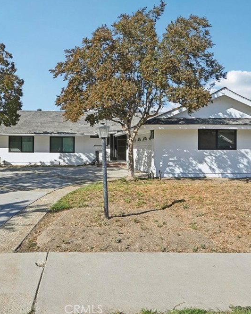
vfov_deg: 66.0
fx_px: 241
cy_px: 155
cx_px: 78
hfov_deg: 53.5
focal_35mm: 26
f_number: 22
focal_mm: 18
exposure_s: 1/60
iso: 250
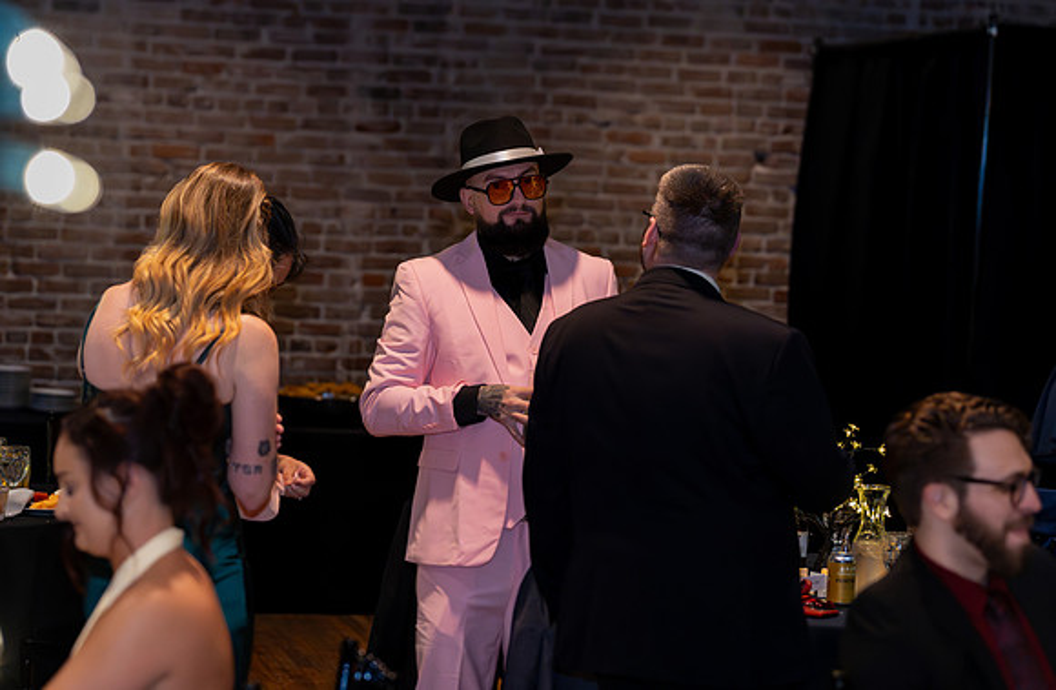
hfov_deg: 21.1
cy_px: 301
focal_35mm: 97
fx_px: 2831
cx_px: 543
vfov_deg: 13.9
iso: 6400
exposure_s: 1/400
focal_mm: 85
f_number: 2.8
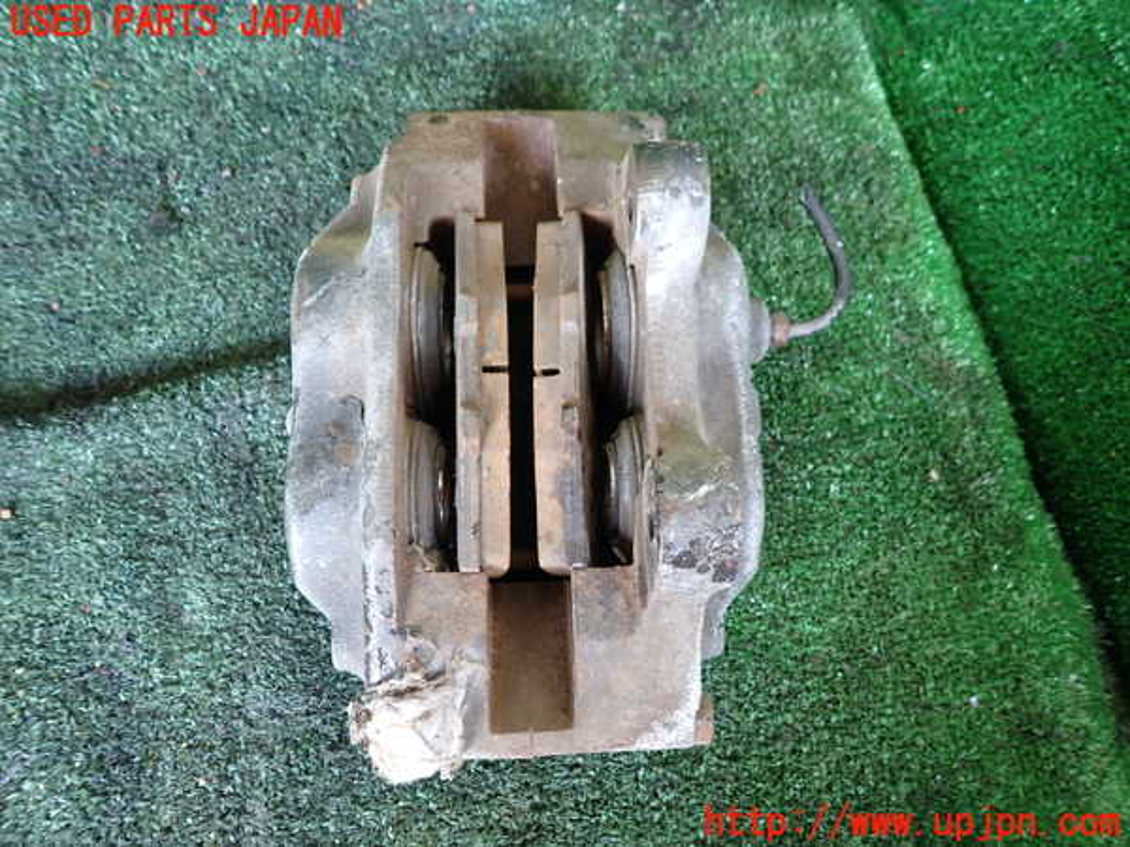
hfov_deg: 69.4
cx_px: 565
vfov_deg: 54.9
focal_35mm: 25
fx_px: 816
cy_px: 424
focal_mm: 4.5
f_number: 2
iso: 200
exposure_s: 1/30
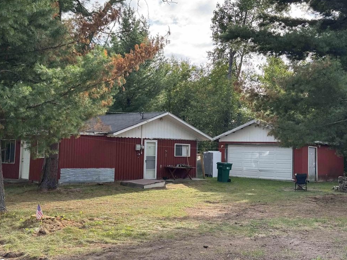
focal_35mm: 50
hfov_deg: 38.2
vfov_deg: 29.1
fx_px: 501
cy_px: 131
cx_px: 177
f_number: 1.78
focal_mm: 6.76
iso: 64
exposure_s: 1/792
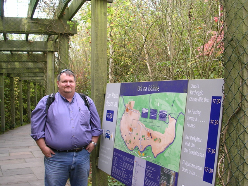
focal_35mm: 46
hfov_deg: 41.2
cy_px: 93
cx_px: 124
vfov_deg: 31.5
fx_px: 330
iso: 50
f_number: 3
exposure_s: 1/44.5
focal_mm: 7.1
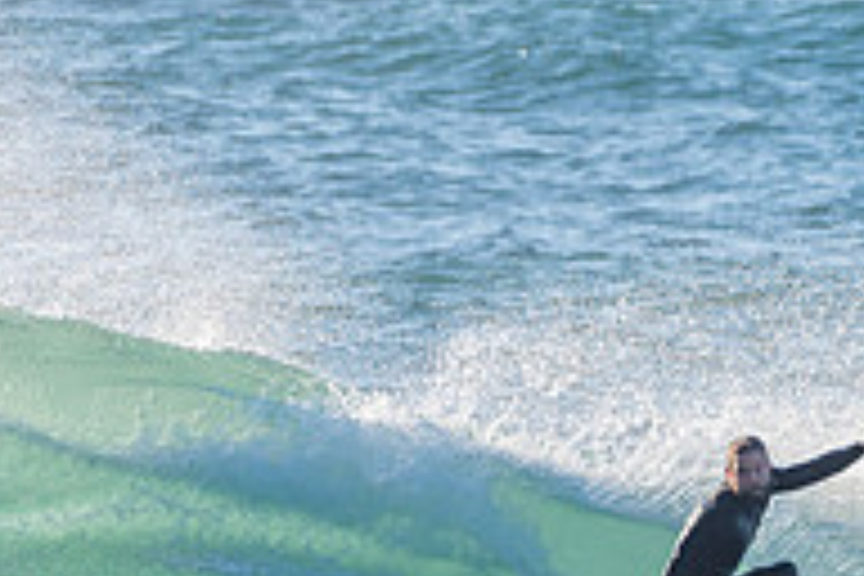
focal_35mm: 1855
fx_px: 44517
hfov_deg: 1.1
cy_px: 698
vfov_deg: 0.7
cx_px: 855
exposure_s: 1/320
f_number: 8
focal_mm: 500
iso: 64
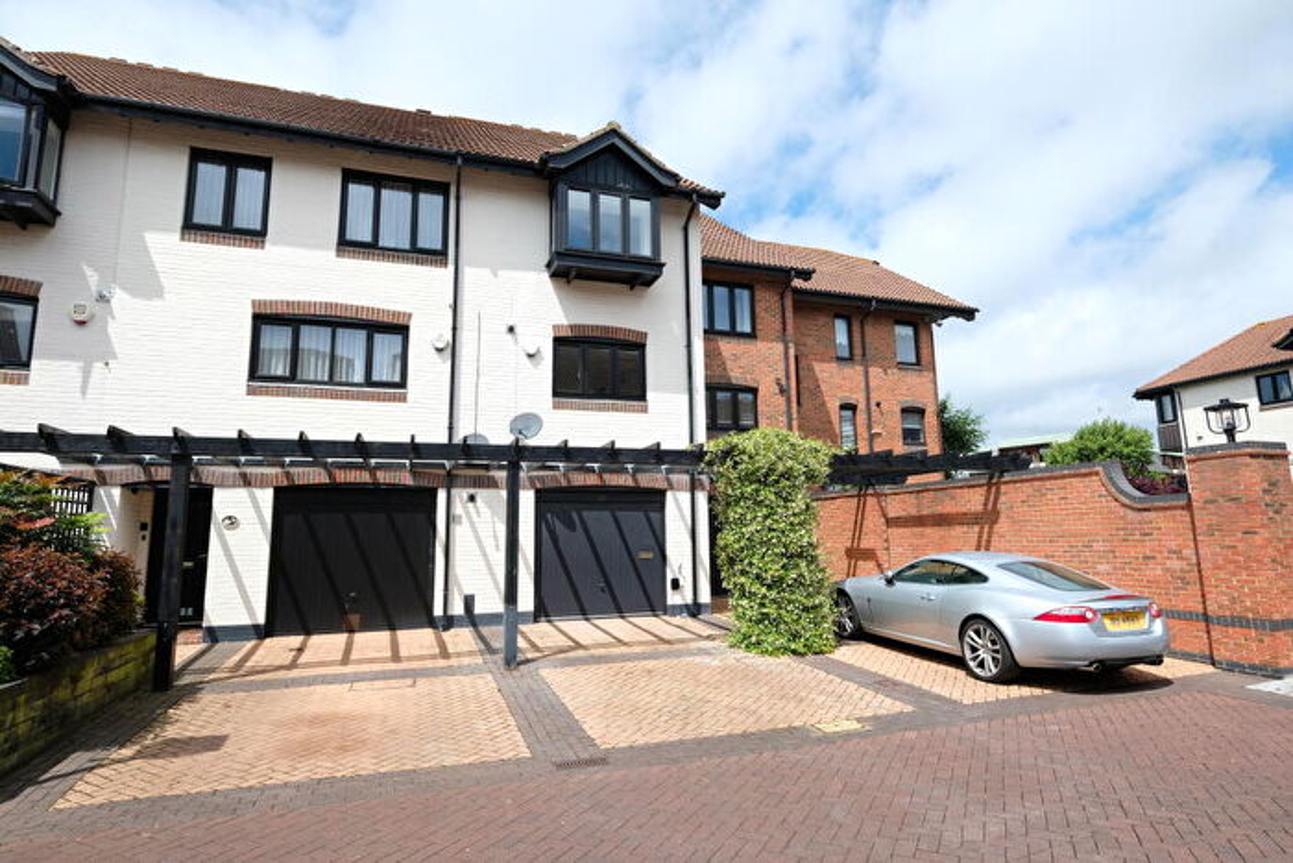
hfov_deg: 86.9
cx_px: 646
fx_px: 683
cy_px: 432
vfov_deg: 64.6
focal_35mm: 19
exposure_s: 1/600
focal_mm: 12.6
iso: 200
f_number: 5.6
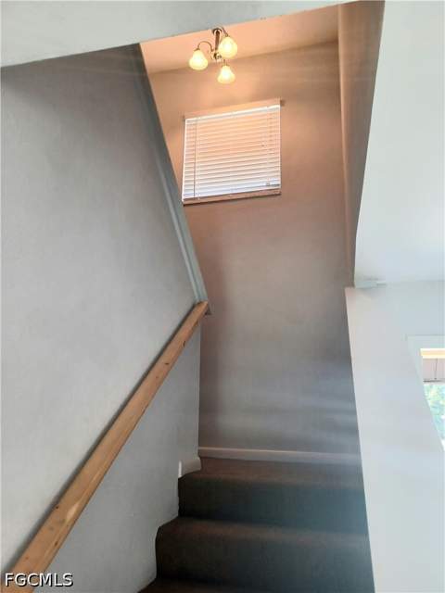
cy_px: 296
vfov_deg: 69.4
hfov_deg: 54.9
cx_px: 222
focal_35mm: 25
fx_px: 429
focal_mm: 4.6
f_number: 1.8
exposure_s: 1/60.2
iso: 320
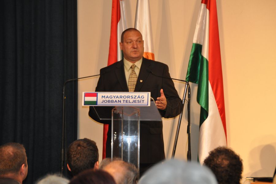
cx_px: 138
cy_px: 92
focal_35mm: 168
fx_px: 1287
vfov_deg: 8.2
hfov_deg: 12.2
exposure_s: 1/60
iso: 800
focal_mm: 112
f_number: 6
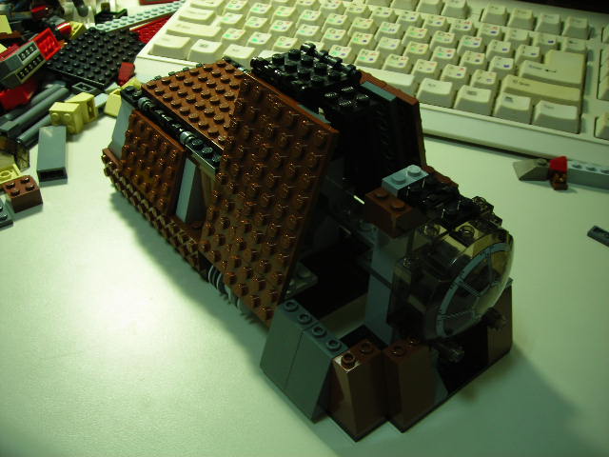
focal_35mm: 38
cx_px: 304
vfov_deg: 37.7
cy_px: 228
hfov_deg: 49.0
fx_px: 669
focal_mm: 6.3
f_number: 3.2
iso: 51
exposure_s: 1/4
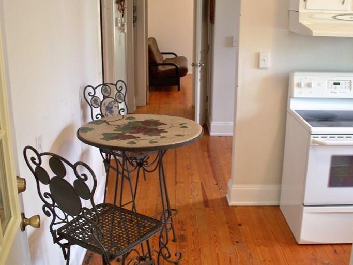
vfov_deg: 35.1
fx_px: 418
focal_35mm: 41
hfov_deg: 45.8
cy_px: 118
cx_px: 175
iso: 200
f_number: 2.8
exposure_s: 1/30
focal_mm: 7.54
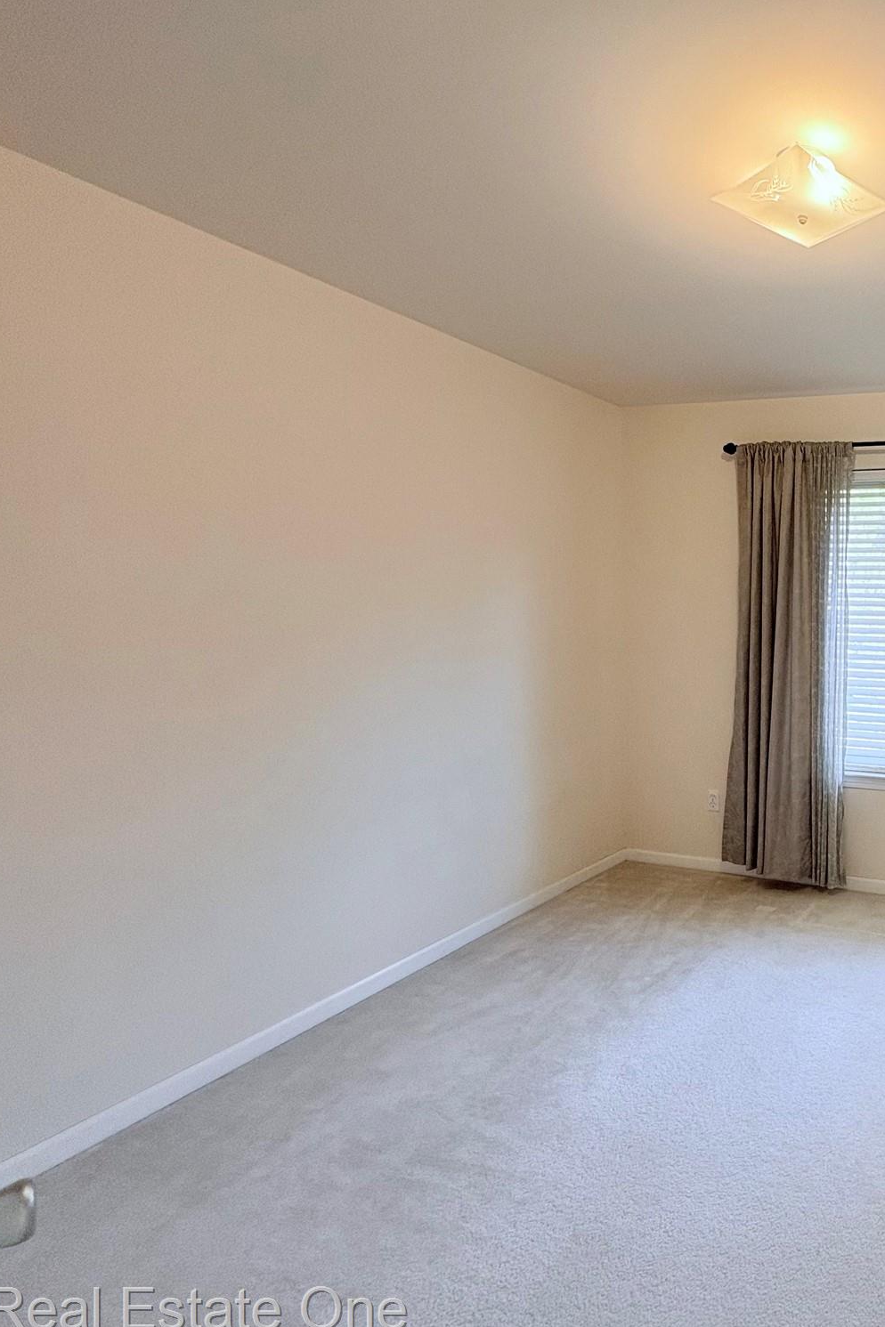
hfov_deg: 50.2
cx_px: 886
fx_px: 737
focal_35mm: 20
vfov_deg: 84.0
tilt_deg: -4.4
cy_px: 667
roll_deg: -0.3
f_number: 2.2
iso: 125
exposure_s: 1/99
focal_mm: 2.22
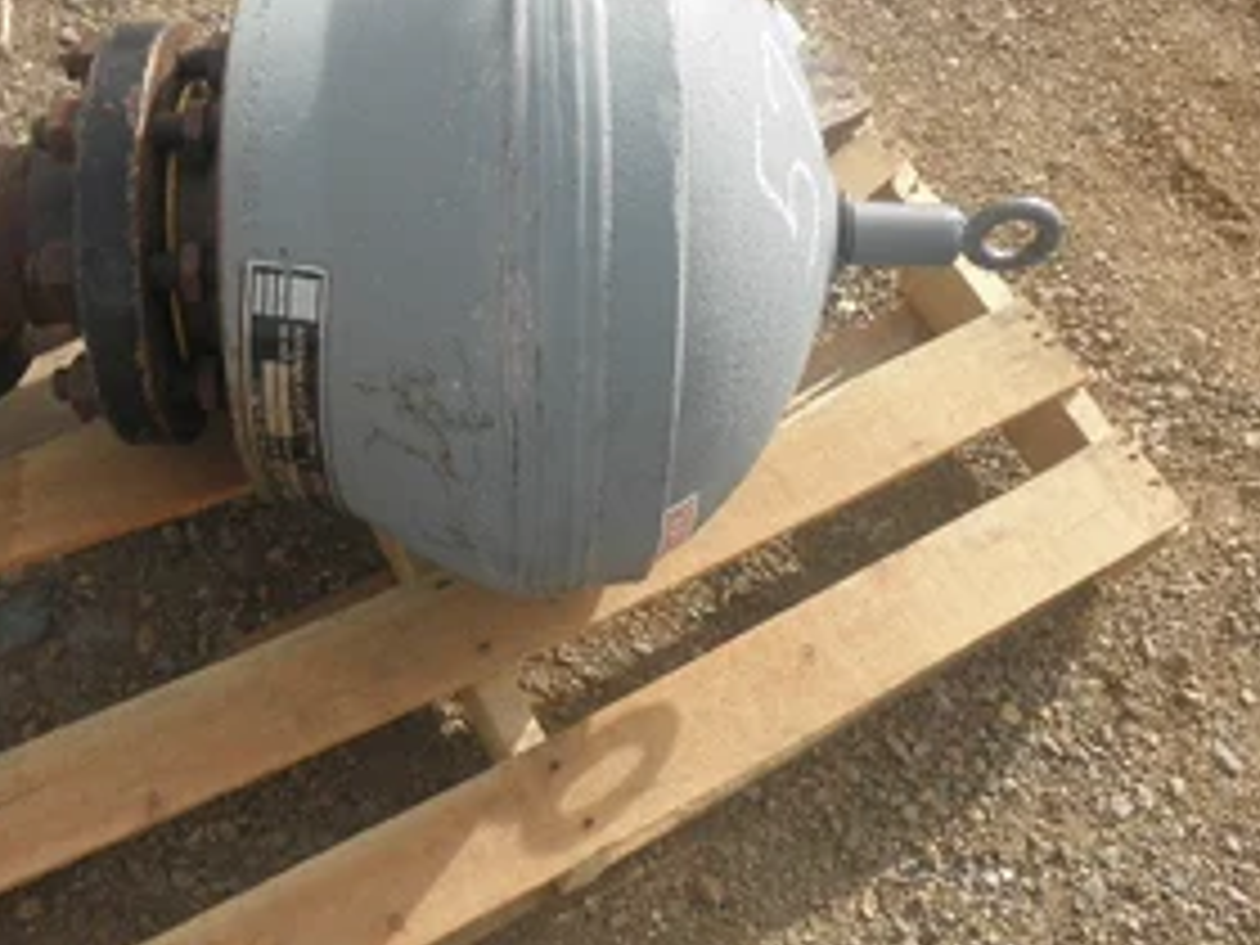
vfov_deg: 35.9
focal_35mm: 40
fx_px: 1456
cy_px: 400
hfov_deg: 46.2
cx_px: 441
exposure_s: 1/500
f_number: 3
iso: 64
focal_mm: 5
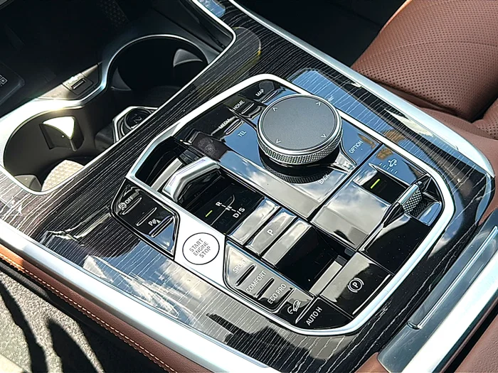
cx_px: 249
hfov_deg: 49.0
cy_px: 186
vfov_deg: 37.7
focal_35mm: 38
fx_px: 547
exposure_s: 1/376
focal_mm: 6.86
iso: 80
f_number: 1.78
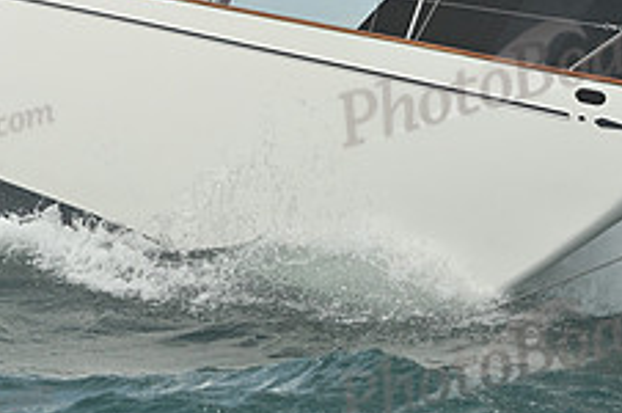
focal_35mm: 180
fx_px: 3106
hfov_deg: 11.4
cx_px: 198
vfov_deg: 7.6
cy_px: -29
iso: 320
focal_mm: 70
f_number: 10
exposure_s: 1/1250
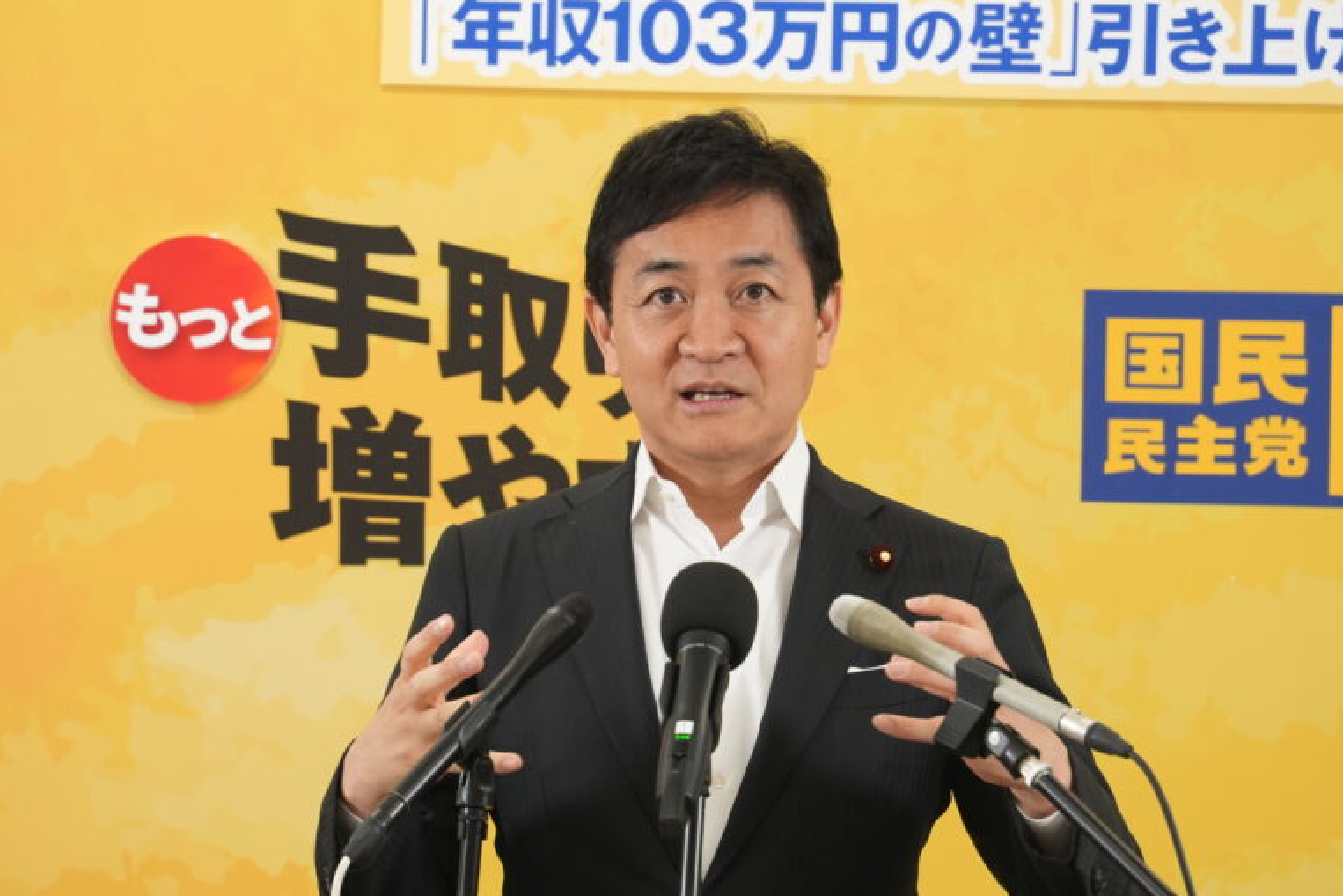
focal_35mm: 302
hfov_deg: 6.8
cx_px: 674
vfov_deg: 4.6
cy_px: 449
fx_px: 11268
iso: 1250
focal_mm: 200
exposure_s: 1/100
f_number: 5.6
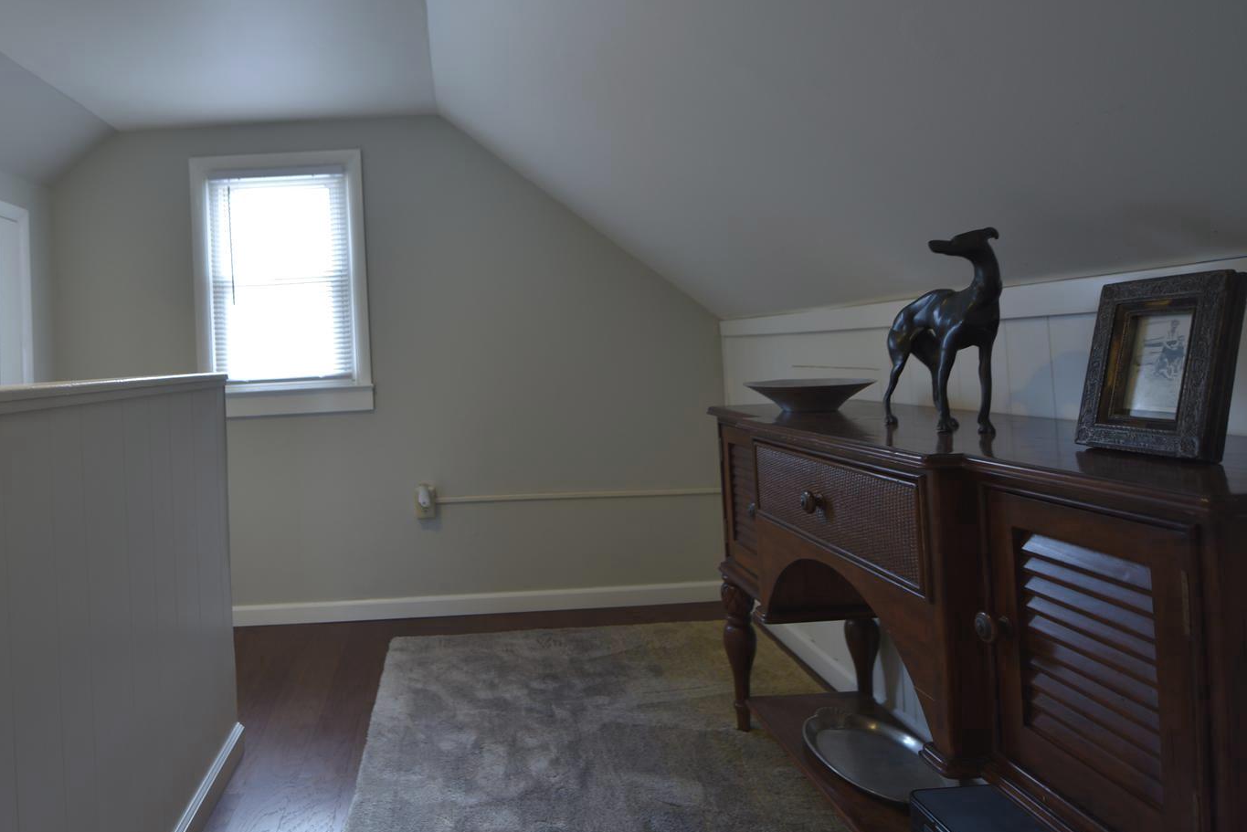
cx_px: 450
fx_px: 728
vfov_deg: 59.0
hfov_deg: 79.3
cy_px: 330
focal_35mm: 21
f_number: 2.8
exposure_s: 1/25
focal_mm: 14
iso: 200
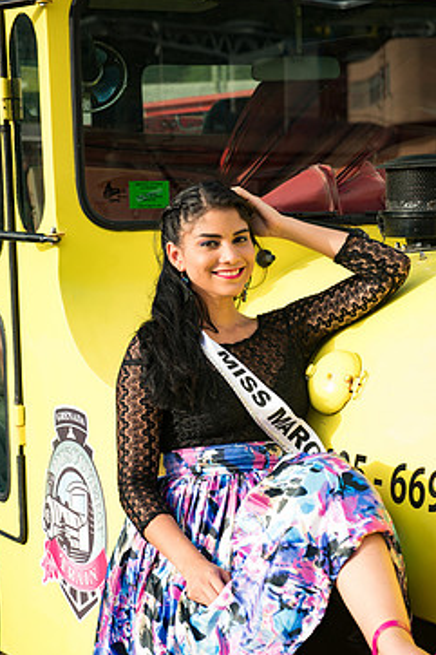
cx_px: 232
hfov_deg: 15.7
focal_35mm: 87
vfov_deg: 23.4
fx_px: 1582
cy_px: 384
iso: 80
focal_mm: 70
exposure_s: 1/125
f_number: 6.3
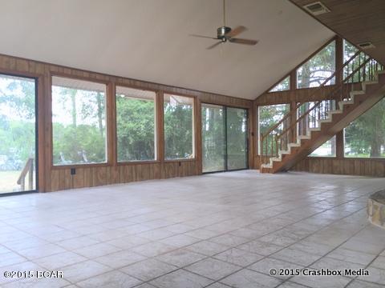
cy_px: 144
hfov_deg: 61.7
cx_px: 192
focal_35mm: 29
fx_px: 323
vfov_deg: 48.2
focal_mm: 4.15
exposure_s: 1/60
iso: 32
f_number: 2.2
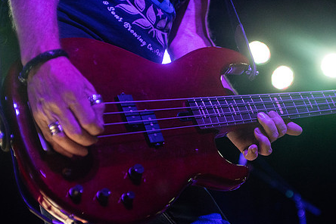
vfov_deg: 16.8
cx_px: 218
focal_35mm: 81
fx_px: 756
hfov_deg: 25.0
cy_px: 131
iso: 3200
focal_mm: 62
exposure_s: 1/200
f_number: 3.2
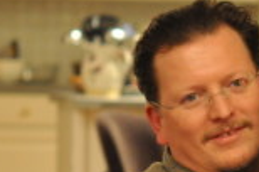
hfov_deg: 6.8
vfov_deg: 4.5
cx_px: 402
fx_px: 2161
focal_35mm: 301
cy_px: 284
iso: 1600
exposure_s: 1/25
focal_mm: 50
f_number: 2.5
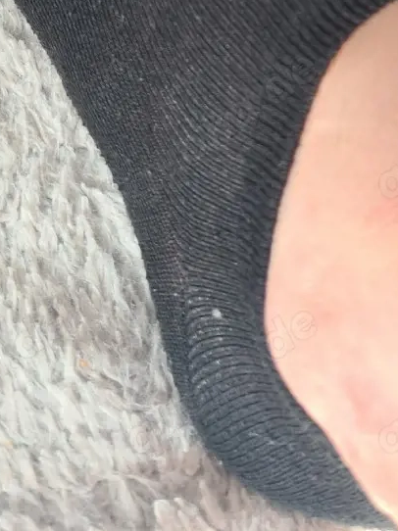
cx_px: 291
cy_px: -94
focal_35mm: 64
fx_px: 982
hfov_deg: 22.7
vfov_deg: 27.0
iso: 64
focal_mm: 5.4
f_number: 1.8
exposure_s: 1/100
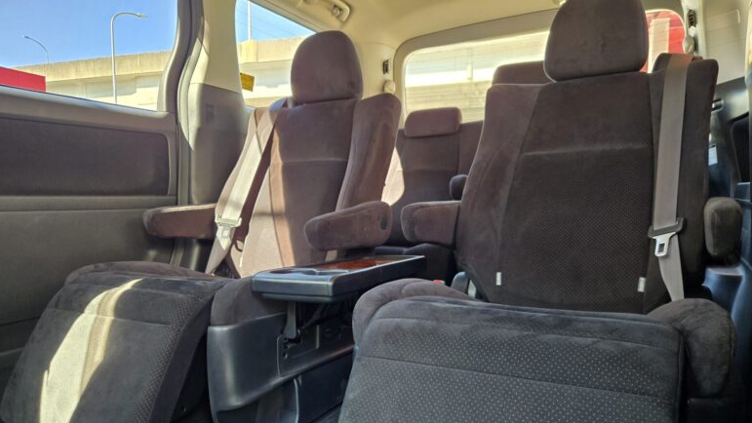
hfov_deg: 71.9
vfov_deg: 44.0
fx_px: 519
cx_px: 383
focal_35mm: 26
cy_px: 267
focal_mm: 5.4
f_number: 1.8
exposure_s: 1/100
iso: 500
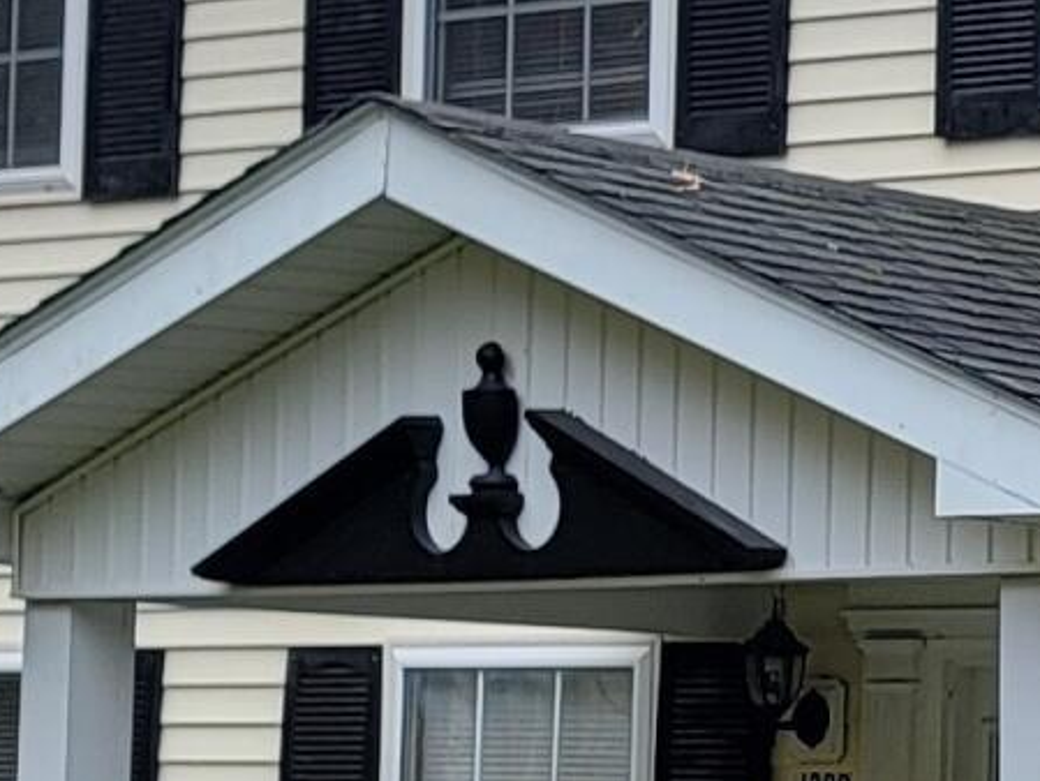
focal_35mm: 160
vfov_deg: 9.3
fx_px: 4810
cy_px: 675
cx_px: 2286
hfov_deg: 10.9
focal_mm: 6.7
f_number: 1.8
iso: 16
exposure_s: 1/137
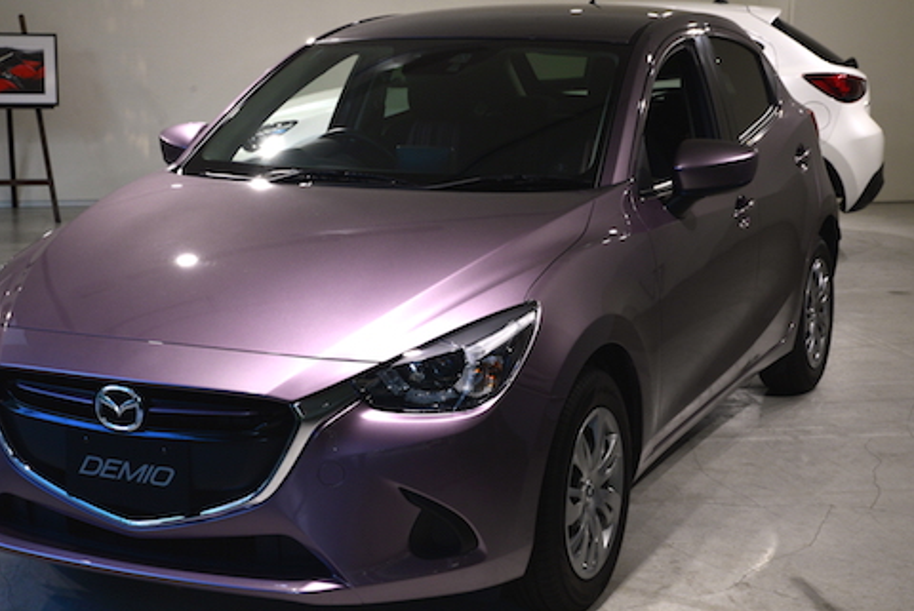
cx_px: 400
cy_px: 285
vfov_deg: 21.0
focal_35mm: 65
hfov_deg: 30.9
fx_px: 1652
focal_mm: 52
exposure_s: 1/80
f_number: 11
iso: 400
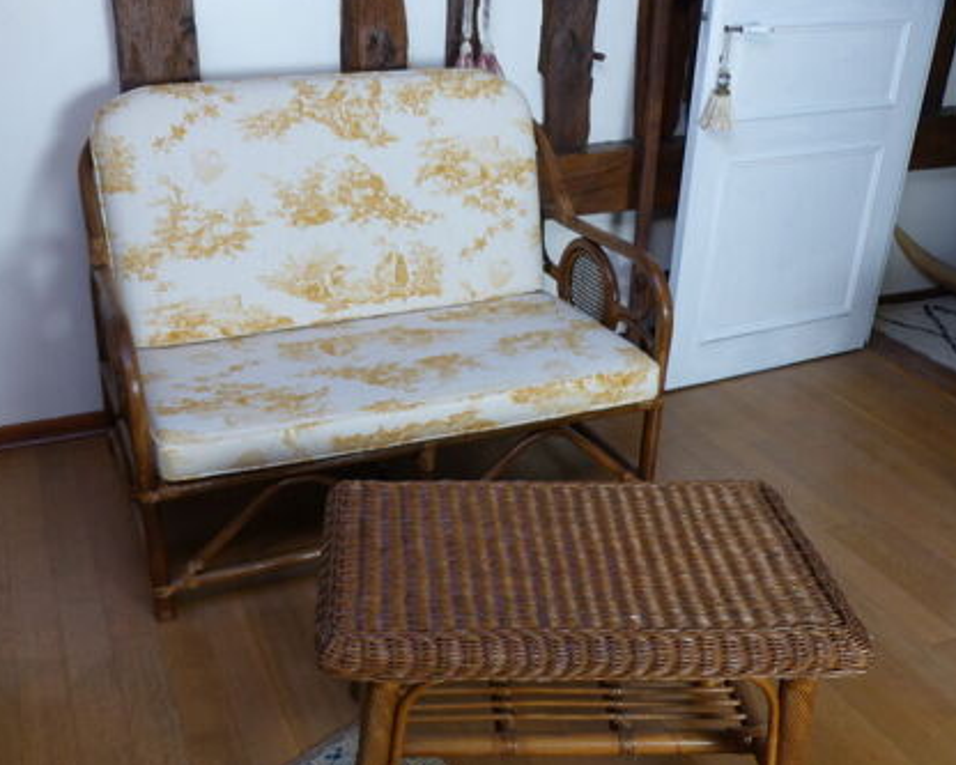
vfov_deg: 41.2
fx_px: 1019
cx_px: 425
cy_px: 402
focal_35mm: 36
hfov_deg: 50.2
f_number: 2.8
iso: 125
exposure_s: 1/60
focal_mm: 5.7
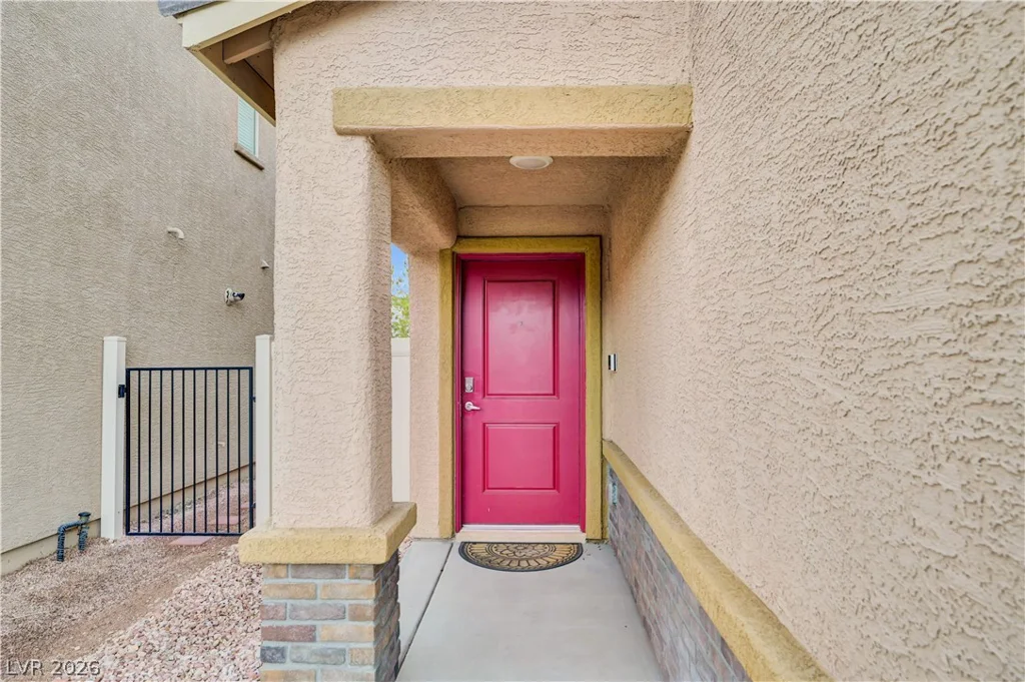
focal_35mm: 22
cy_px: 341
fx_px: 612
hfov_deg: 79.9
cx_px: 512
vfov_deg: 58.3
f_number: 8
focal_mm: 21.5
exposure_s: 1/50
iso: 400
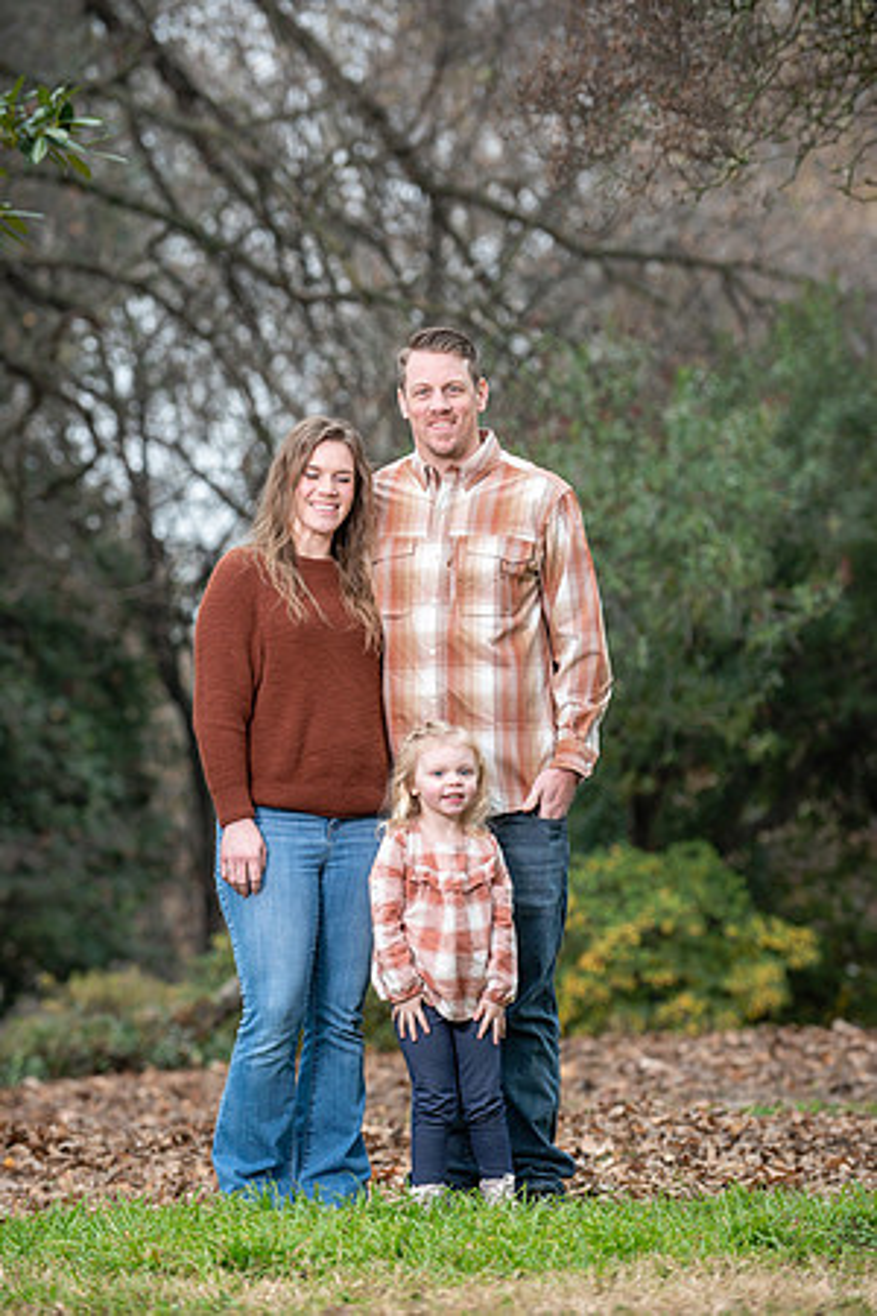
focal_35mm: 155
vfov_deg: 13.2
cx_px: 438
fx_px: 5664
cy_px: 658
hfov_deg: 8.9
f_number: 4
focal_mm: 155
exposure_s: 1/125
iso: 200
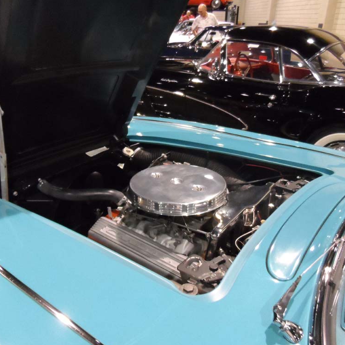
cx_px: 160
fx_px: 327
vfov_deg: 55.6
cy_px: 172
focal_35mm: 29
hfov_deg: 55.6
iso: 640
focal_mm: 4
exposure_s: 1/30
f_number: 3.2
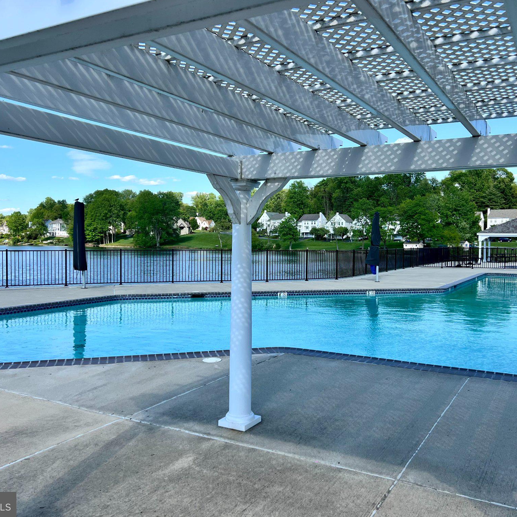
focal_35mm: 31
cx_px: 280
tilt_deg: -2.0
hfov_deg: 52.5
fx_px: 524
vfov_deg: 52.5
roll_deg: -0.8
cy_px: 258
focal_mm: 5.7
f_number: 1.5
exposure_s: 1/2299
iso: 50
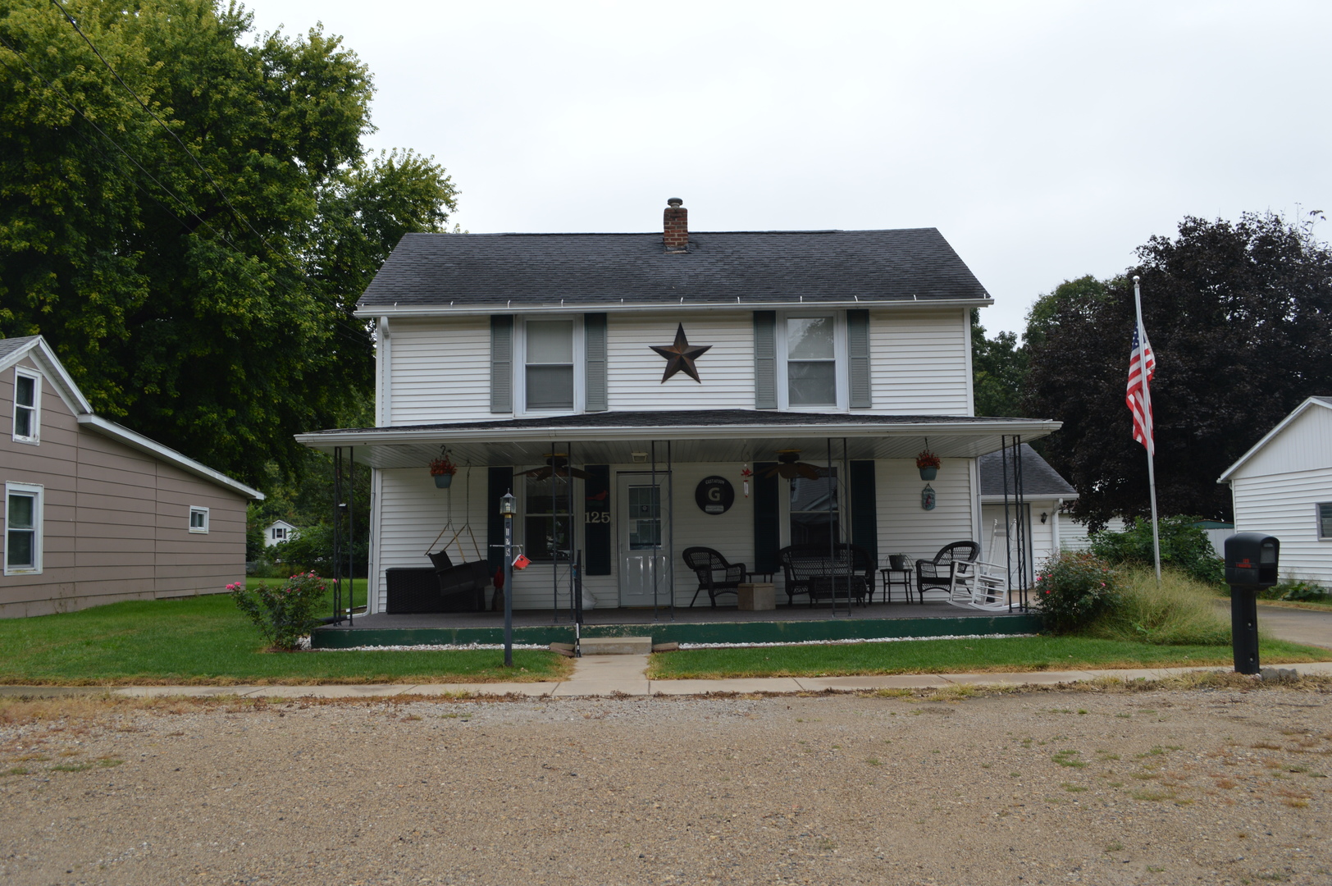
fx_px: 1109
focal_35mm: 30
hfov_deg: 62.0
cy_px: 443
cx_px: 666
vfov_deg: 43.5
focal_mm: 20
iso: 100
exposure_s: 1/200
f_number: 7.1
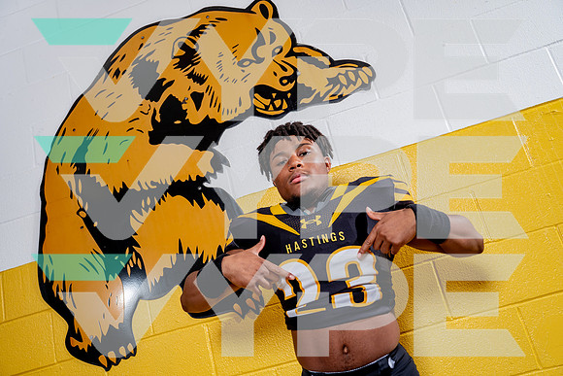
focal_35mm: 33
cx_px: 282
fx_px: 510
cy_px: 188
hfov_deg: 57.8
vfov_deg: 40.4
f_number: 4
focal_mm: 32
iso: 100
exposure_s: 1/250
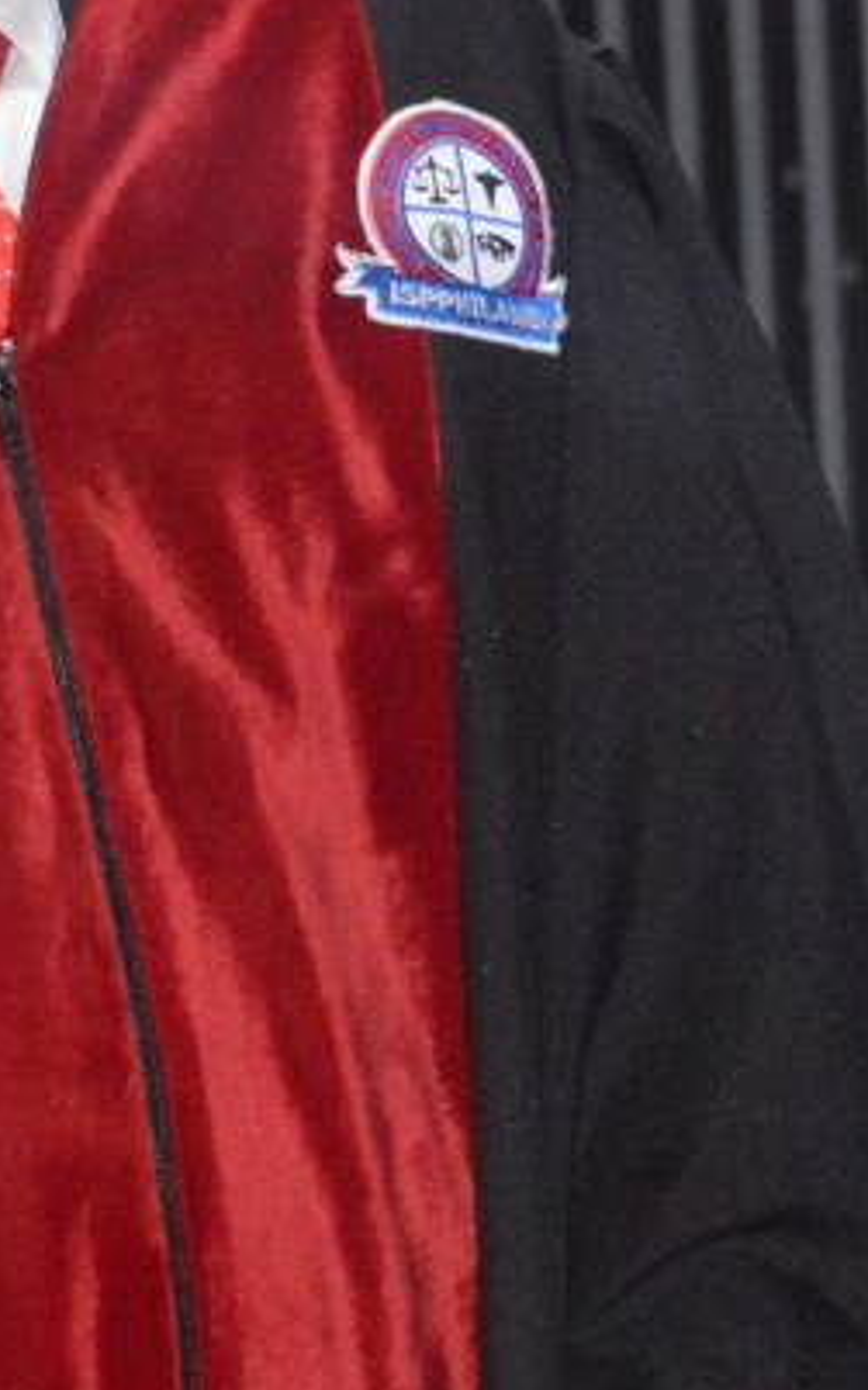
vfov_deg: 9.0
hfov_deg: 5.6
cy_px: -187
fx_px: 8749
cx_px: 1179
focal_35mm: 231
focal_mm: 38
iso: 2500
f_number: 5
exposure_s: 1/60
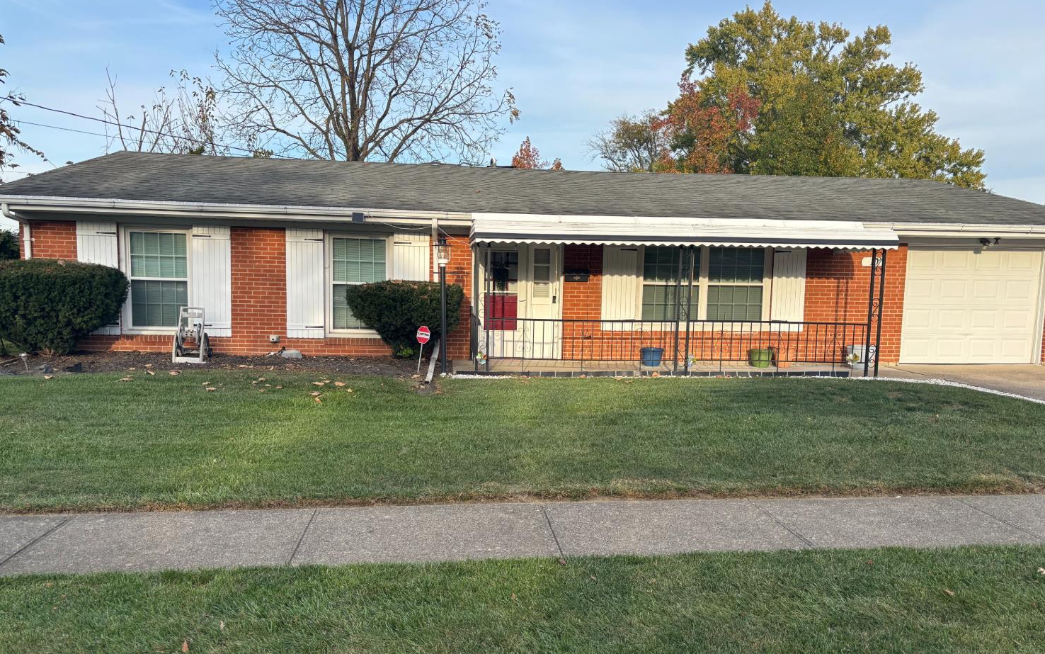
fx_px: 798
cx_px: 519
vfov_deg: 44.5
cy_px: 362
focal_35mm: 28
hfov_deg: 66.5
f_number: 1.6
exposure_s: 1/1190
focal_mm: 5.96
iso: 50
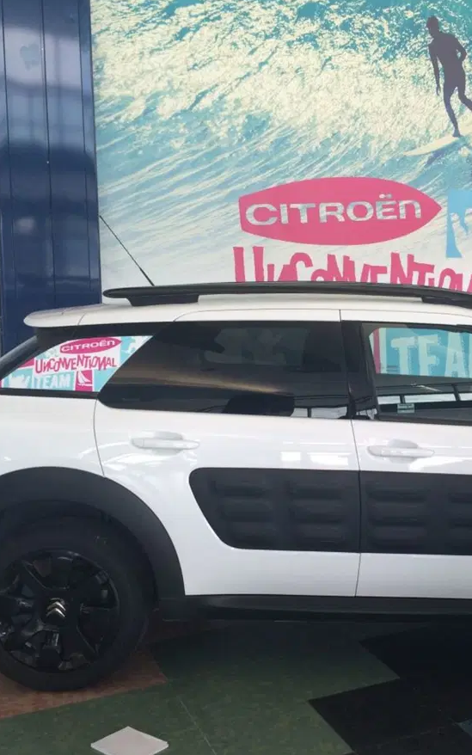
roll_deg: +1.1
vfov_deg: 47.2
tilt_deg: -5.8
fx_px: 864
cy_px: 372
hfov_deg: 29.6
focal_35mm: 42
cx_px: 403
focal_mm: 4.15
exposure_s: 1/50
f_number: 2.2
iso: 40
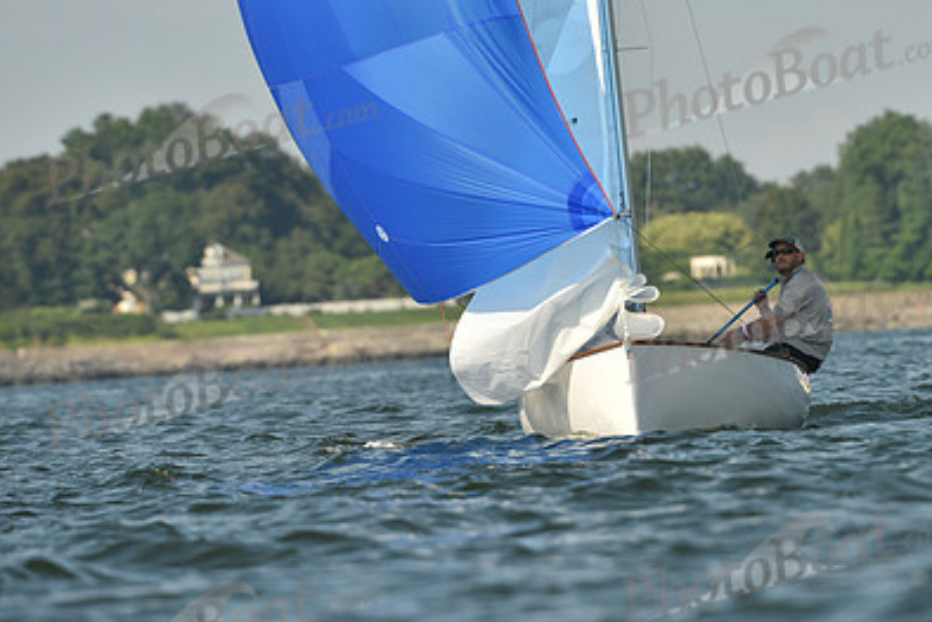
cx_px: 501
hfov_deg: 3.5
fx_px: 15253
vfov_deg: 2.3
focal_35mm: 589
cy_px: 233
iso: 250
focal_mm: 400
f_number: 7.1
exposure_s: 1/1250
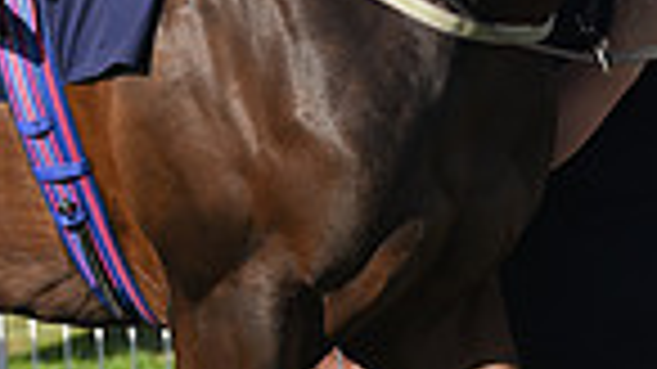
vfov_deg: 1.8
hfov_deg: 3.2
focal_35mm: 667
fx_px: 11616
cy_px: -380
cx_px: 216
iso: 400
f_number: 6.3
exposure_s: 1/2000
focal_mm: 160
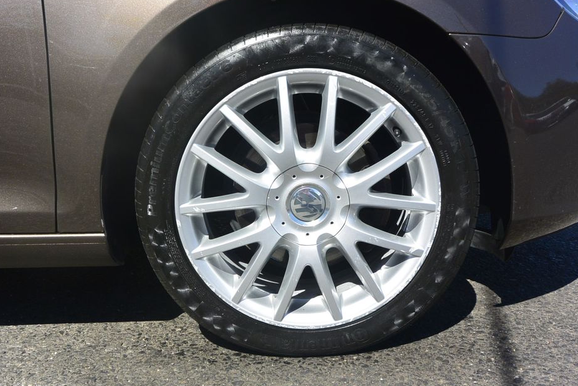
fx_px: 514
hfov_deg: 58.7
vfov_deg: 41.1
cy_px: 197
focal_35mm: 32
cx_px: 286
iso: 160
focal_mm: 11
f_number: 4.5
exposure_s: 1/640
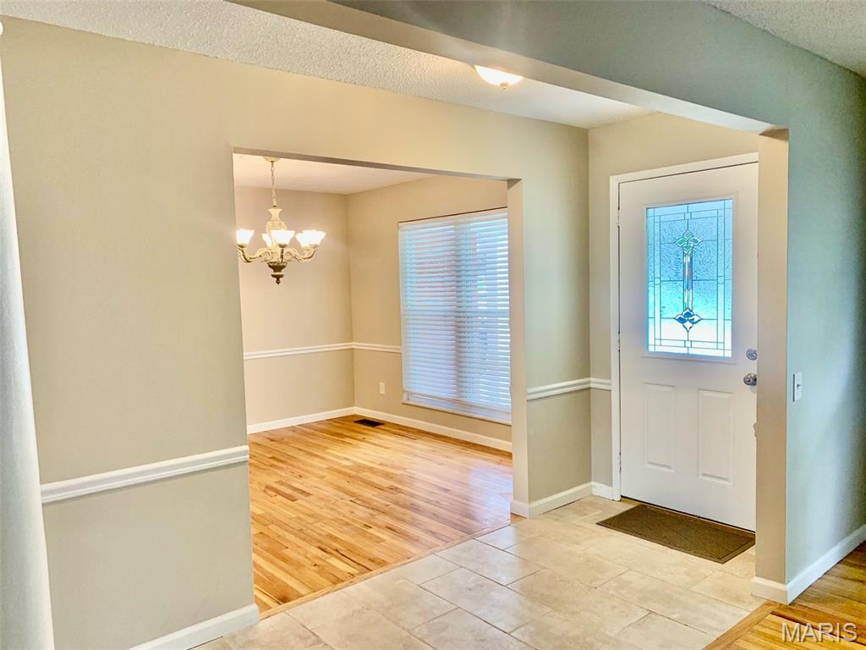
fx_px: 650
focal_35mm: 26
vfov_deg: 53.1
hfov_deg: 67.3
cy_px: 325
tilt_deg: -4.5
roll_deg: +1.7
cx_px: 433
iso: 100
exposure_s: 1/60
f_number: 1.8
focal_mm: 4.25
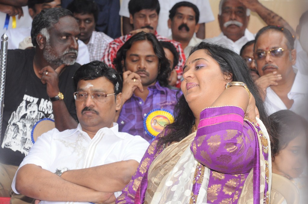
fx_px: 1346
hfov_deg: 13.1
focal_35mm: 158
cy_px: 102
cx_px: 154
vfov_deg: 8.7
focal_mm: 105
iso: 1250
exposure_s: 1/125
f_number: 11
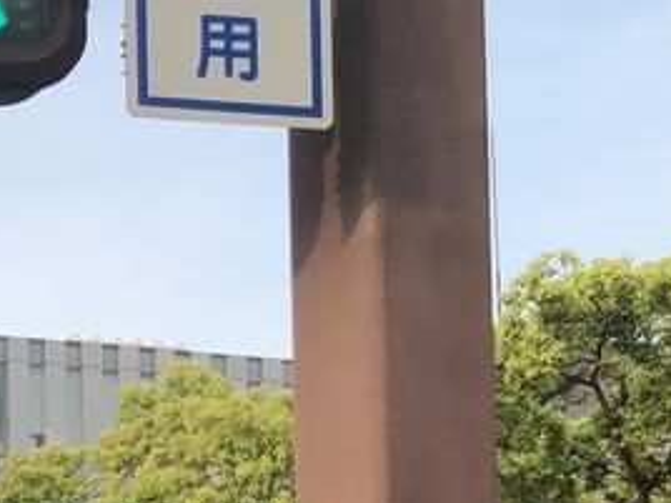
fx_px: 2520
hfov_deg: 12.8
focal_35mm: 130
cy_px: 903
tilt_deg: +3.8
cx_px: -761
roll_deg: -1.0
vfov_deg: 10.7
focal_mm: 3.99
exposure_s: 1/762
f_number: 1.8
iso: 20
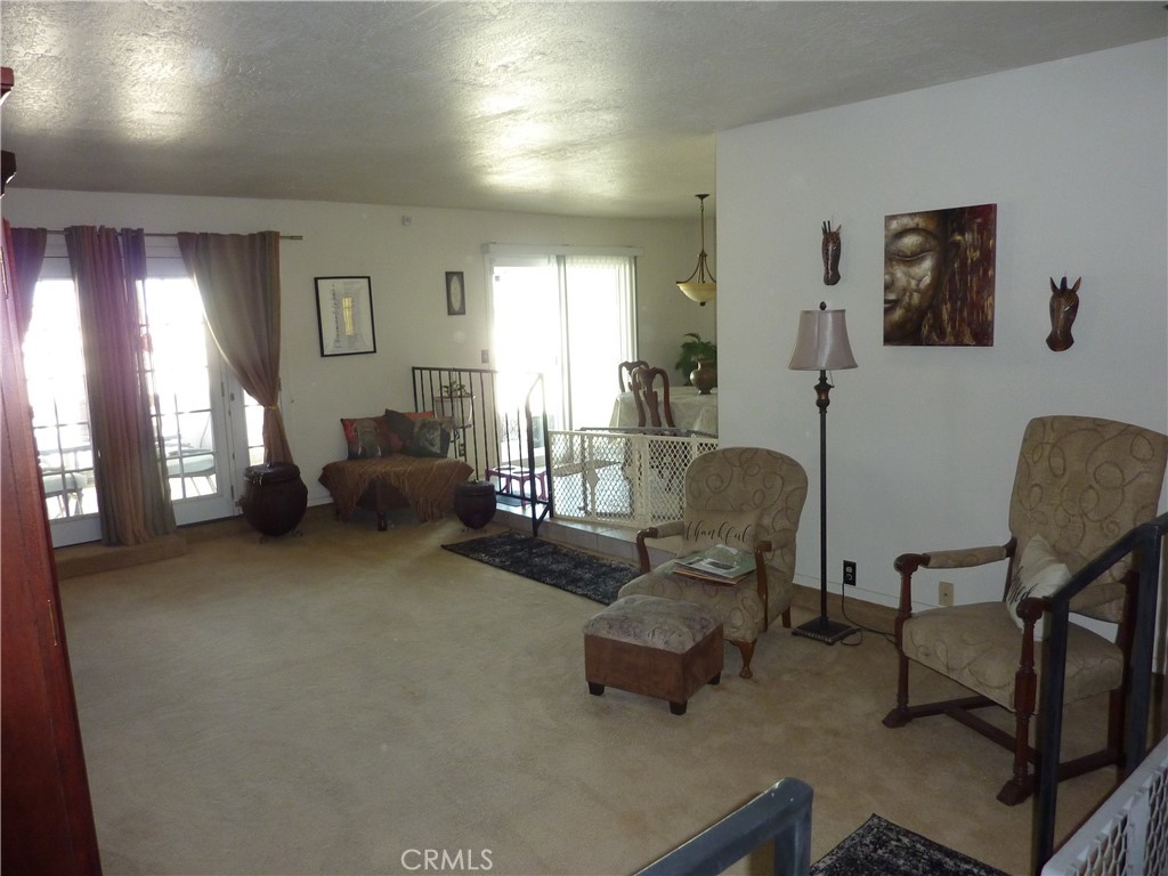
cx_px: 584
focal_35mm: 25
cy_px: 438
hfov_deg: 69.4
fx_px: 844
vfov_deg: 54.9
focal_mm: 4.1
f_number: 3.3
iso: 250
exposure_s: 1/30
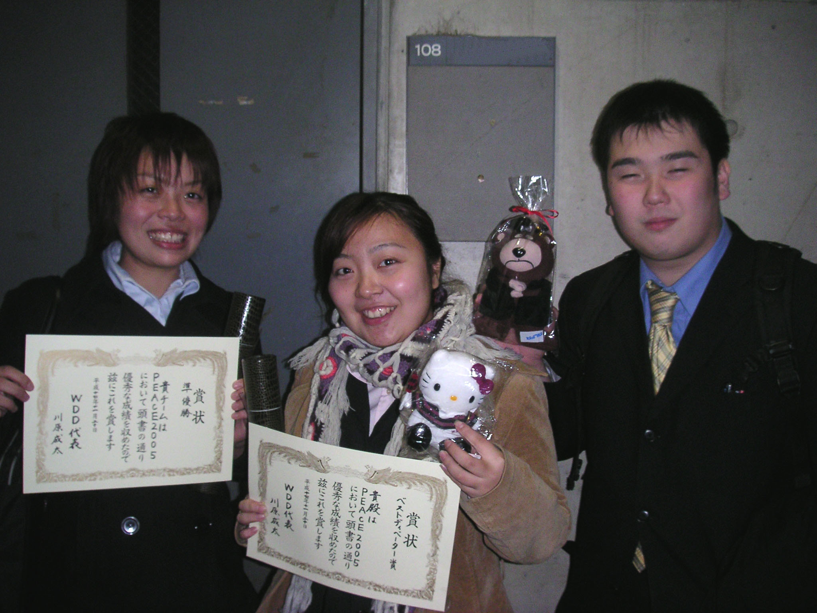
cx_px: 408
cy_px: 306
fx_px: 873
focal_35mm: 37
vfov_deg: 38.7
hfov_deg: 50.1
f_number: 2.8
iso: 160
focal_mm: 5.7
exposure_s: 1/45
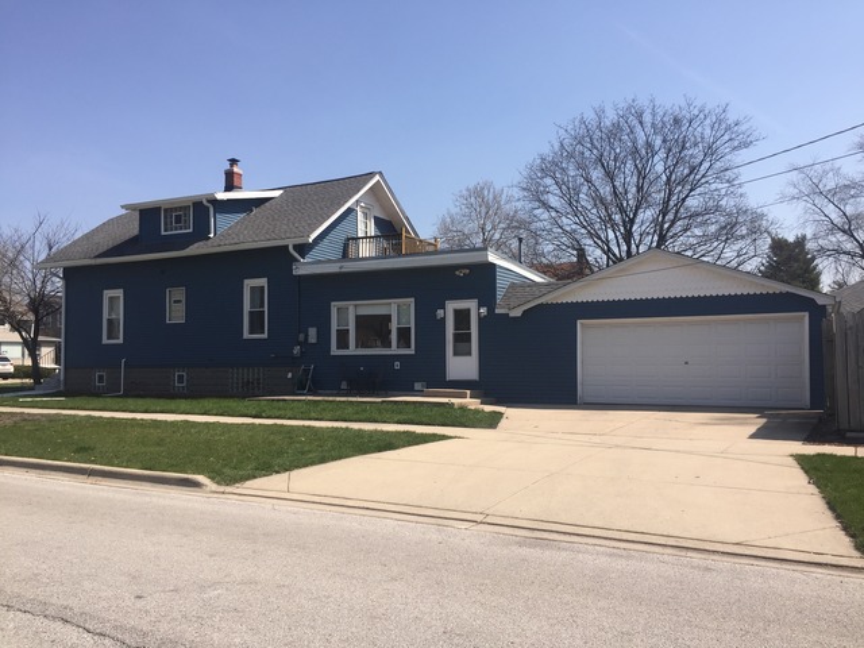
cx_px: 432
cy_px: 324
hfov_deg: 61.7
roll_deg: +0.5
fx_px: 724
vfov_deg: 48.2
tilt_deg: +1.8
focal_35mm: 29
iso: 32
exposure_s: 1/1980
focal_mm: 4.15
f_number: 2.2
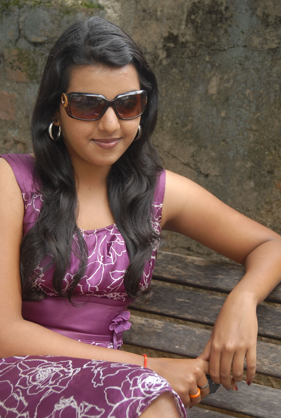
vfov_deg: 19.4
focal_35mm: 105
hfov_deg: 13.1
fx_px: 1223
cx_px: 140
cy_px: 209
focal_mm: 70
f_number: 5.6
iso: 400
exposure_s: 1/80
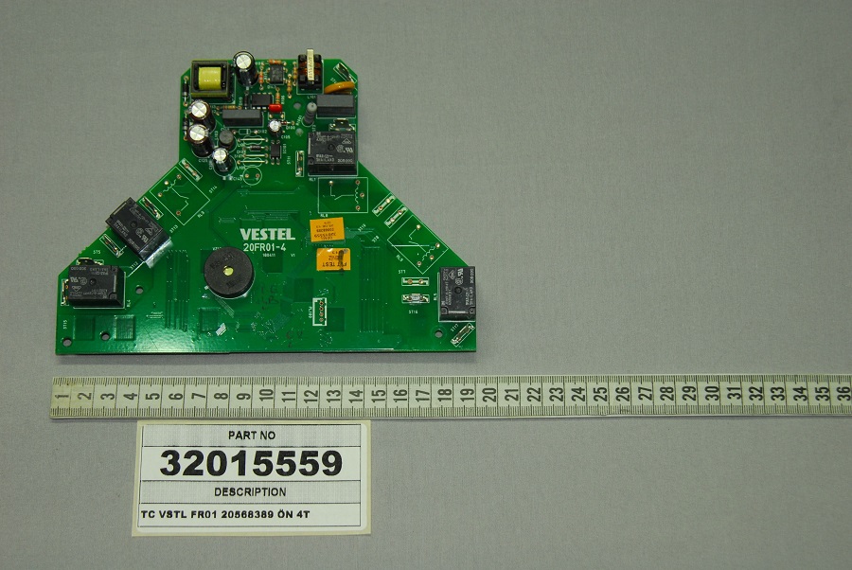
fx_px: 1492
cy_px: 285
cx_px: 426
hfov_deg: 31.9
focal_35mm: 63
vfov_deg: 21.6
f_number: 3.5
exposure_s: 1/80
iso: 250
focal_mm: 42
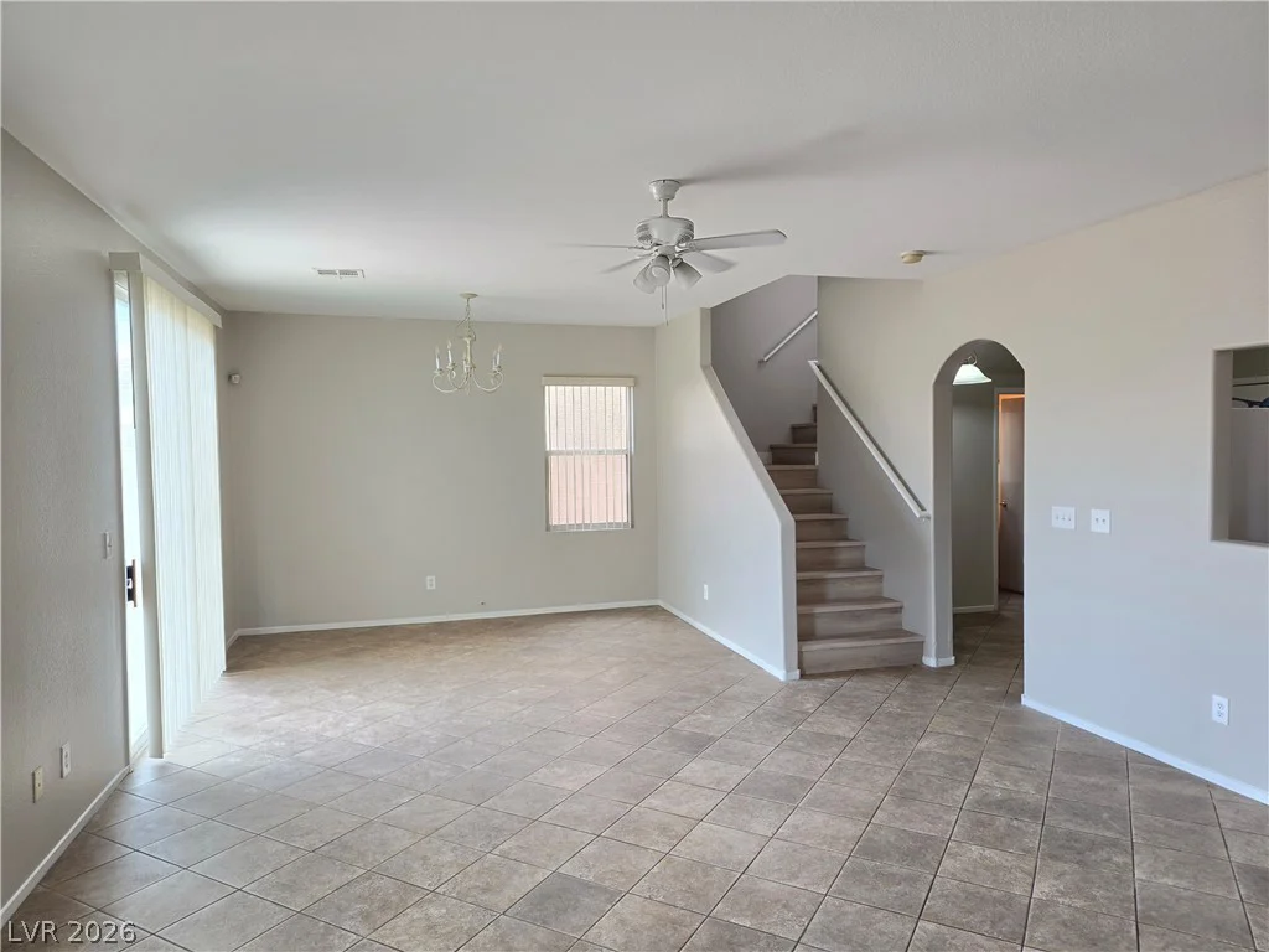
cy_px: 476
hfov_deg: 73.9
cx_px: 634
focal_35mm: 23
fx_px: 843
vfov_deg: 58.9
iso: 80
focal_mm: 6.25
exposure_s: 1/120
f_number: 1.7
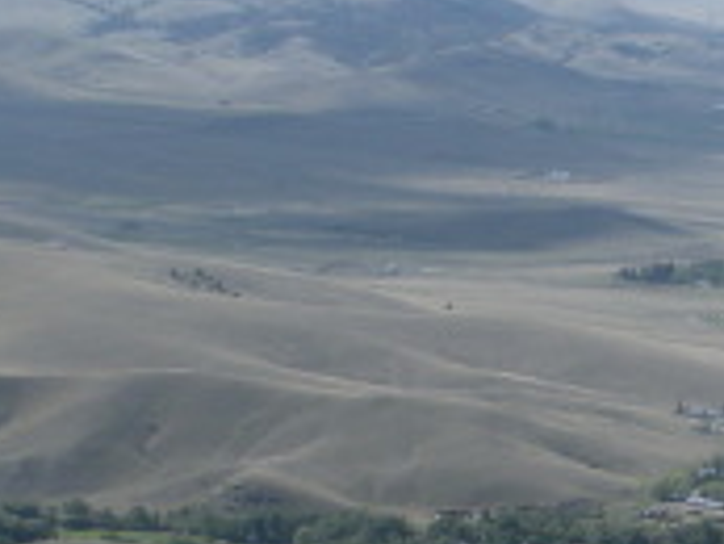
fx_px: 3474
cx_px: 1105
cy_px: 452
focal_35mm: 166
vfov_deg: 8.9
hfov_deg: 11.4
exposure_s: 1/768
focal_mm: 6.3
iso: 64
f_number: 3.5
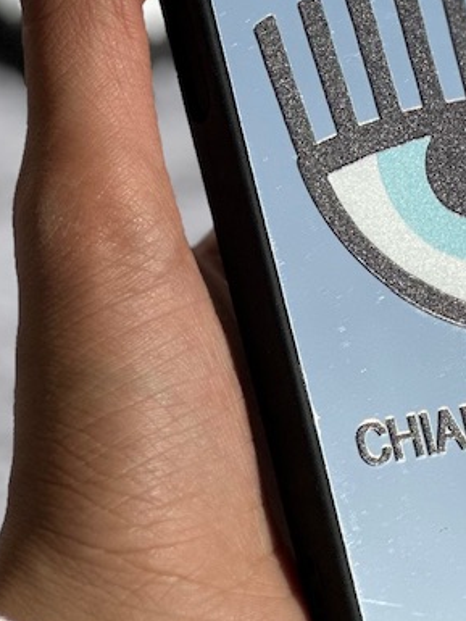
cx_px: 534
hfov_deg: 5.8
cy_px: 18
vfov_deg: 7.7
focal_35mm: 256
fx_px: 4592
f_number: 2.8
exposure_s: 1/2096
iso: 32
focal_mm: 9
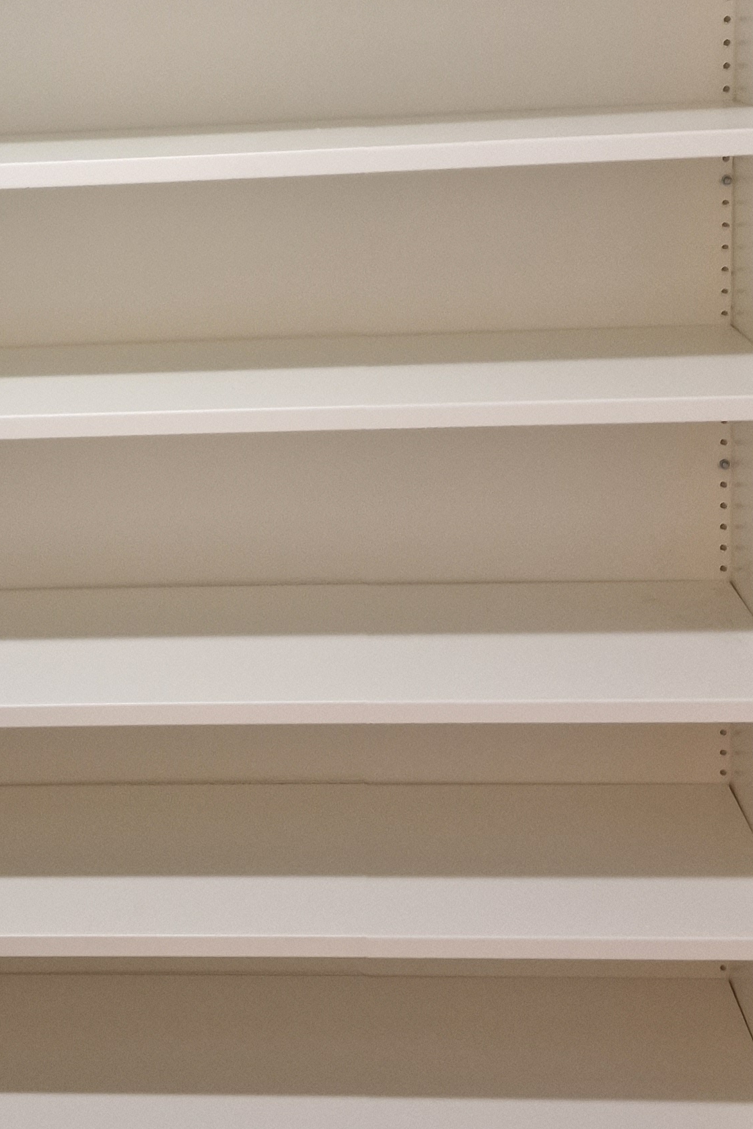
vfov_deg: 34.6
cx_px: 178
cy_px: 351
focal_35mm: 57
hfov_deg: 23.5
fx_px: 1789
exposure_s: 1/100
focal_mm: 6.4
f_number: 1.8
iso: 160
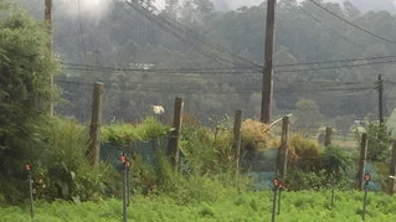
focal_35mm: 119
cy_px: 433
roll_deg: -3.0
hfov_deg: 17.9
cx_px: 283
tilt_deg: -17.7
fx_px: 1249
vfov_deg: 9.5
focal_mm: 4.15
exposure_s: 1/50
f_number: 2.2
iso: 40
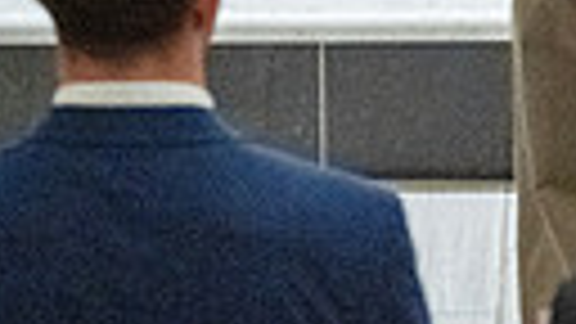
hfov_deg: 2.3
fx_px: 14479
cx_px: 1287
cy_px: 2
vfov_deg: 1.3
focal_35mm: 948
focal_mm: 200
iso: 5000
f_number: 8
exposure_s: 1/60
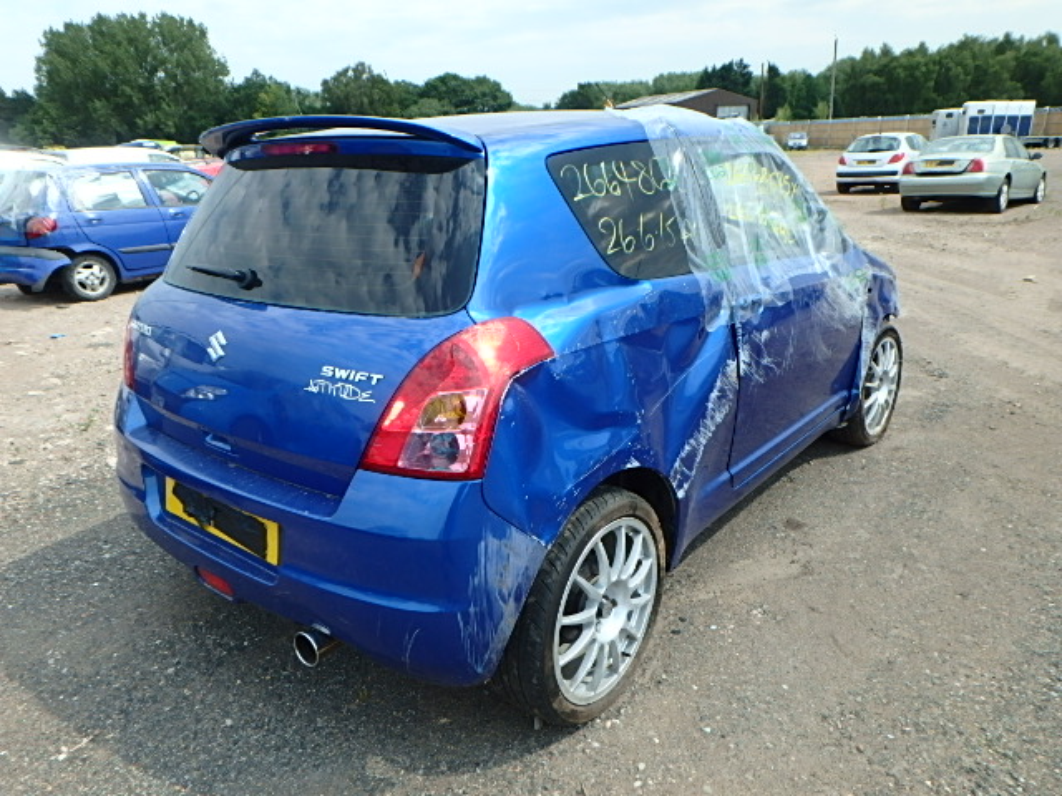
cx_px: 531
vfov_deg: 54.9
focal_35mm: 25
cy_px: 398
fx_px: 767
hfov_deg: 69.4
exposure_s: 1/400
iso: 125
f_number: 4.1
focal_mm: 4.5
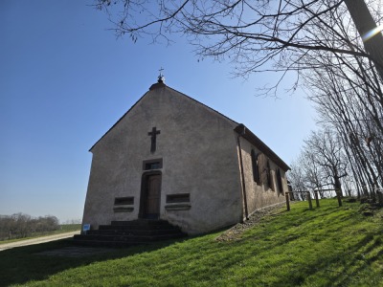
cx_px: 192
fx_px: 254
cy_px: 144
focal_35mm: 23
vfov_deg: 58.9
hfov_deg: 73.9
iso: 12
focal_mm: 6.3
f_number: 1.7
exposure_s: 1/850
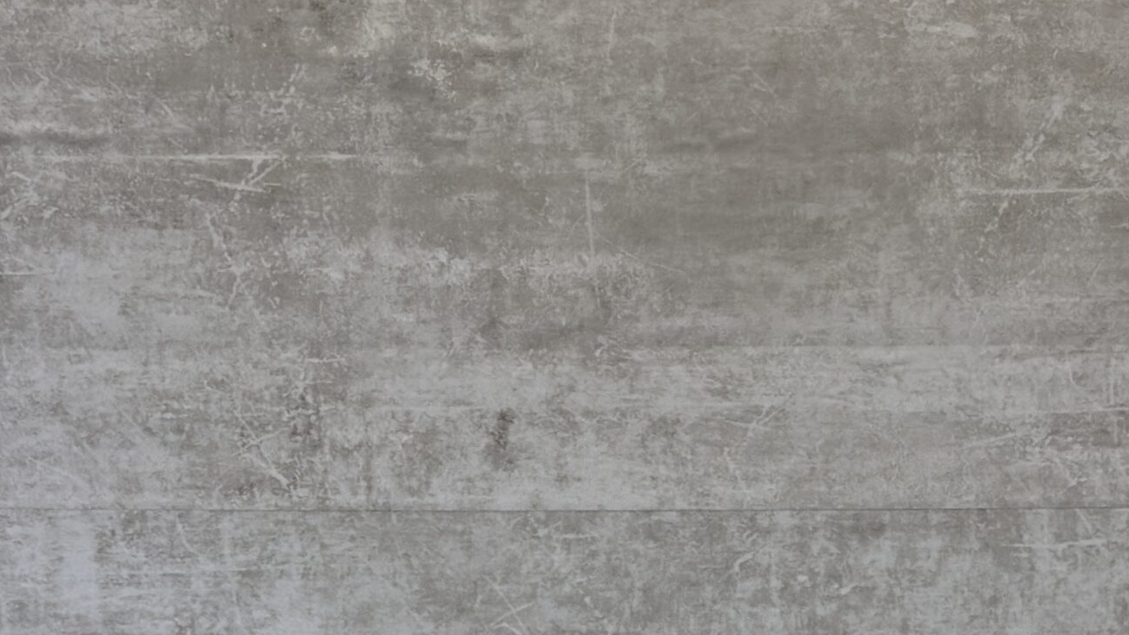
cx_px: 629
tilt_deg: -16.4
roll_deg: +0.0
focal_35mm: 104
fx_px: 3113
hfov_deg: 20.5
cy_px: 1030
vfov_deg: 11.1
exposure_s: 1/195
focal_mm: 6.86
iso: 80
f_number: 1.78
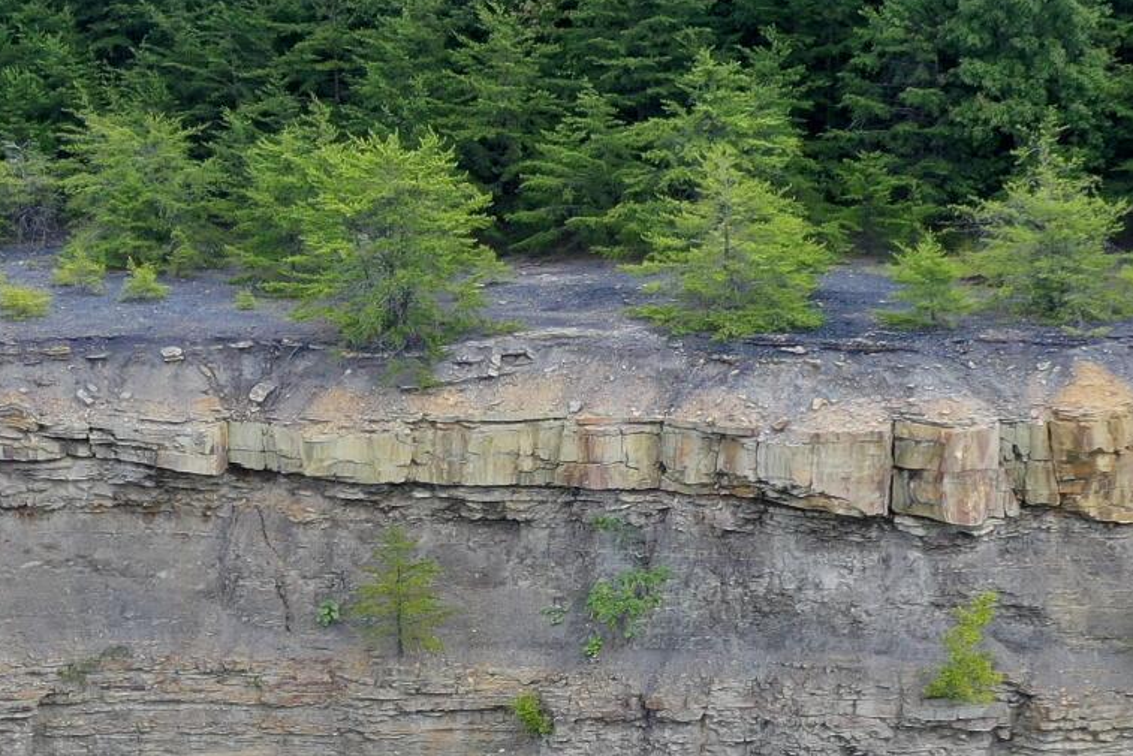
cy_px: 650
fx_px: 3494
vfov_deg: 12.3
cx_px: 606
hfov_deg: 18.4
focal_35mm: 111
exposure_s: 1/120
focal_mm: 10.26
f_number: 3.2
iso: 100
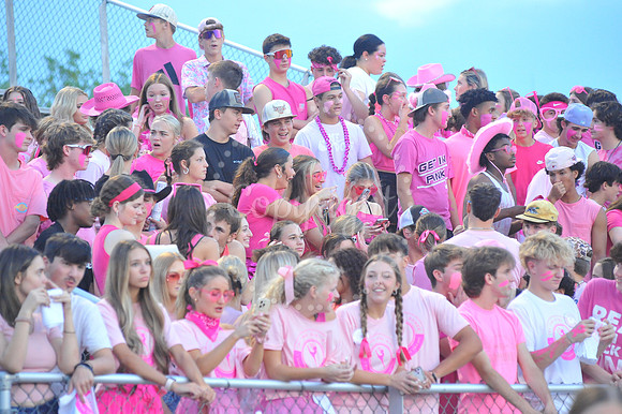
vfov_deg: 6.9
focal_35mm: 200
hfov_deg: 10.3
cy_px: 207
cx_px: 311
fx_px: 3453
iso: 5000
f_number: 5.6
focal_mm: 200
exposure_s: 1/250
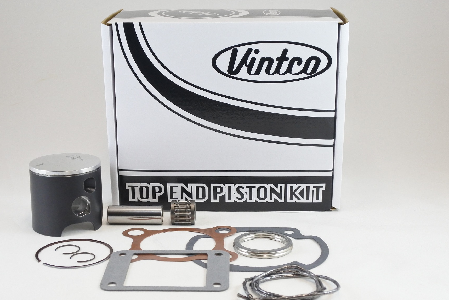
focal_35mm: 46
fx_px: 574
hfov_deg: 42.7
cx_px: 214
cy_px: 160
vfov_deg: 29.2
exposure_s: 1/125
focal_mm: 16.1
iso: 560
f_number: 4.5
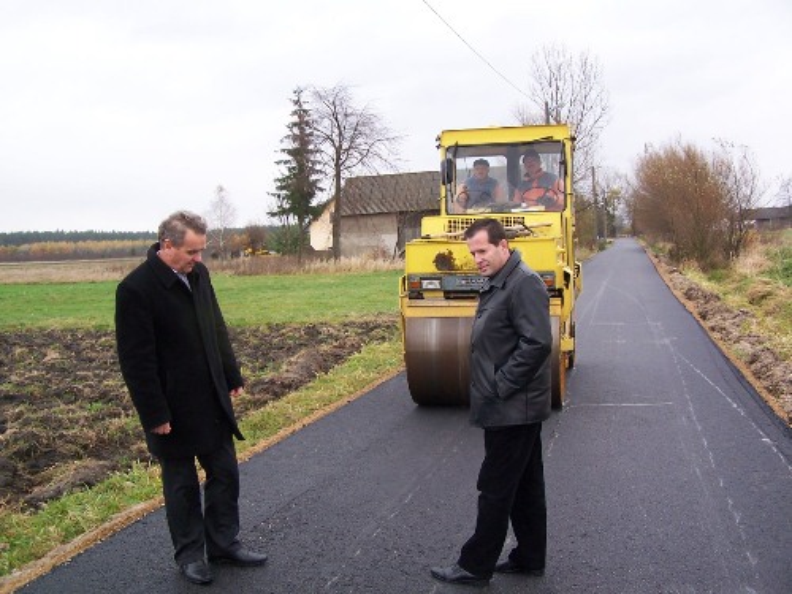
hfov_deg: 49.0
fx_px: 869
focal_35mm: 38
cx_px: 396
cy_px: 297
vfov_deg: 37.7
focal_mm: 6.3
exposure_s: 1/60
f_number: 2.8
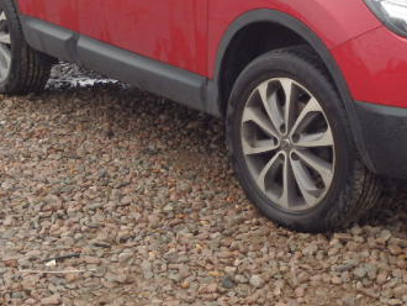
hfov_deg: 20.4
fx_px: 1118
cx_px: 327
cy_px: 31
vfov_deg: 15.4
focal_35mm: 95
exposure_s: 1/80
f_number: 4.9
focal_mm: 8.8
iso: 200
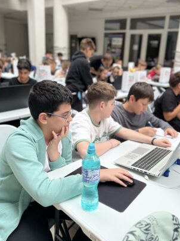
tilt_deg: -18.0
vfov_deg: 58.3
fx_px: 215
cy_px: 114
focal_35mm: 31
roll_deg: -3.4
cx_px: 93
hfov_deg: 45.4
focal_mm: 5.7
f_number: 1.5
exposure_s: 1/121
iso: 64
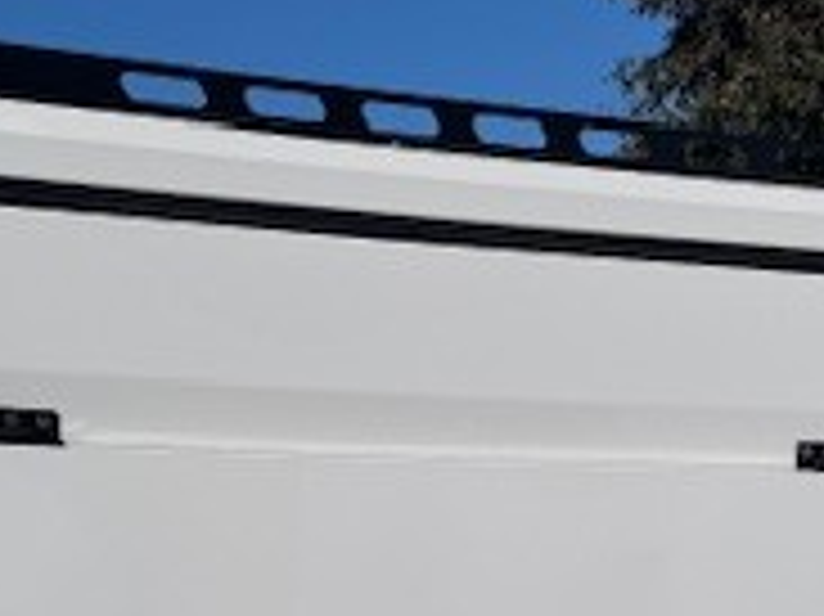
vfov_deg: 16.9
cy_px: 706
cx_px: 468
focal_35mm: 84
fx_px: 1998
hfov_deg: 23.3
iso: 64
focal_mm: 6.76
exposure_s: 1/12346
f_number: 1.78
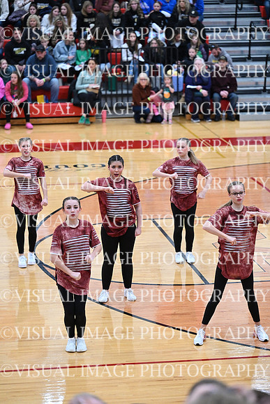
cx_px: 135
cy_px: 202
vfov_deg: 16.4
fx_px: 1405
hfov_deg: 11.0
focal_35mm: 125
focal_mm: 125
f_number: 2.8
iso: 4000
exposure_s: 1/400
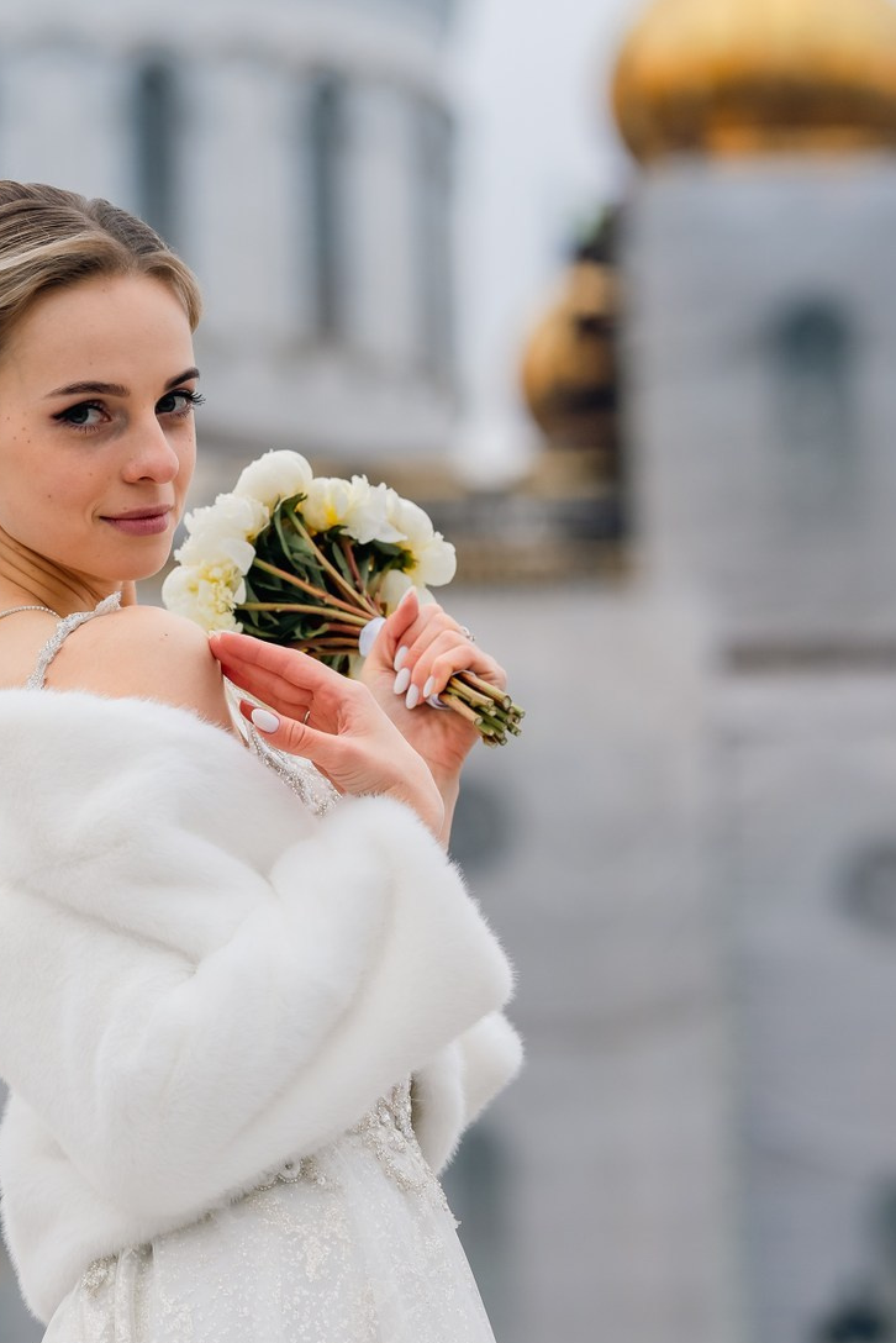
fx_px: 9215
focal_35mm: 247
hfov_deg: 5.6
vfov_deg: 8.3
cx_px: 67
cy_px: 512
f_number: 3.2
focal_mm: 105
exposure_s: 1/200
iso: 250
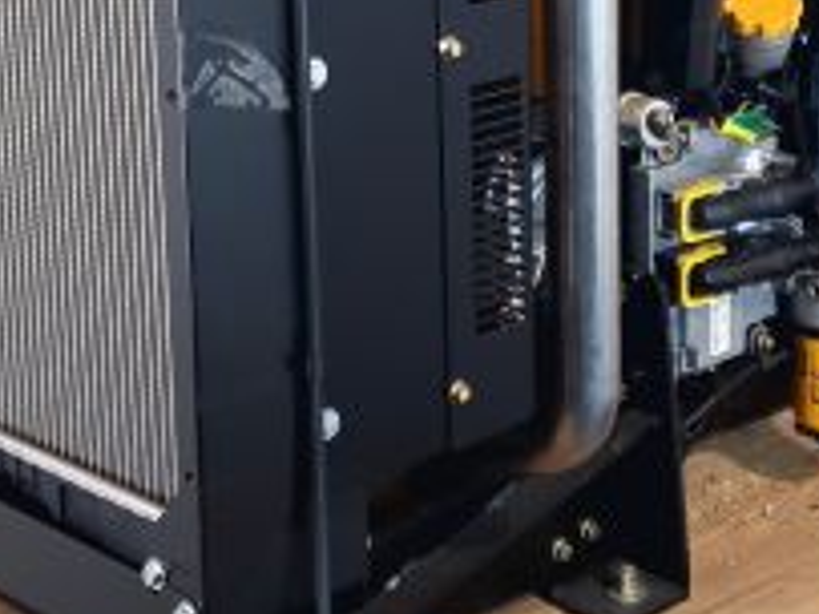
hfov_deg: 27.9
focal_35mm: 68
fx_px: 1608
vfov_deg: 21.0
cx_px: 670
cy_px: 20
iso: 80
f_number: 1.8
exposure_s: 1/50
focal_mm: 6.4
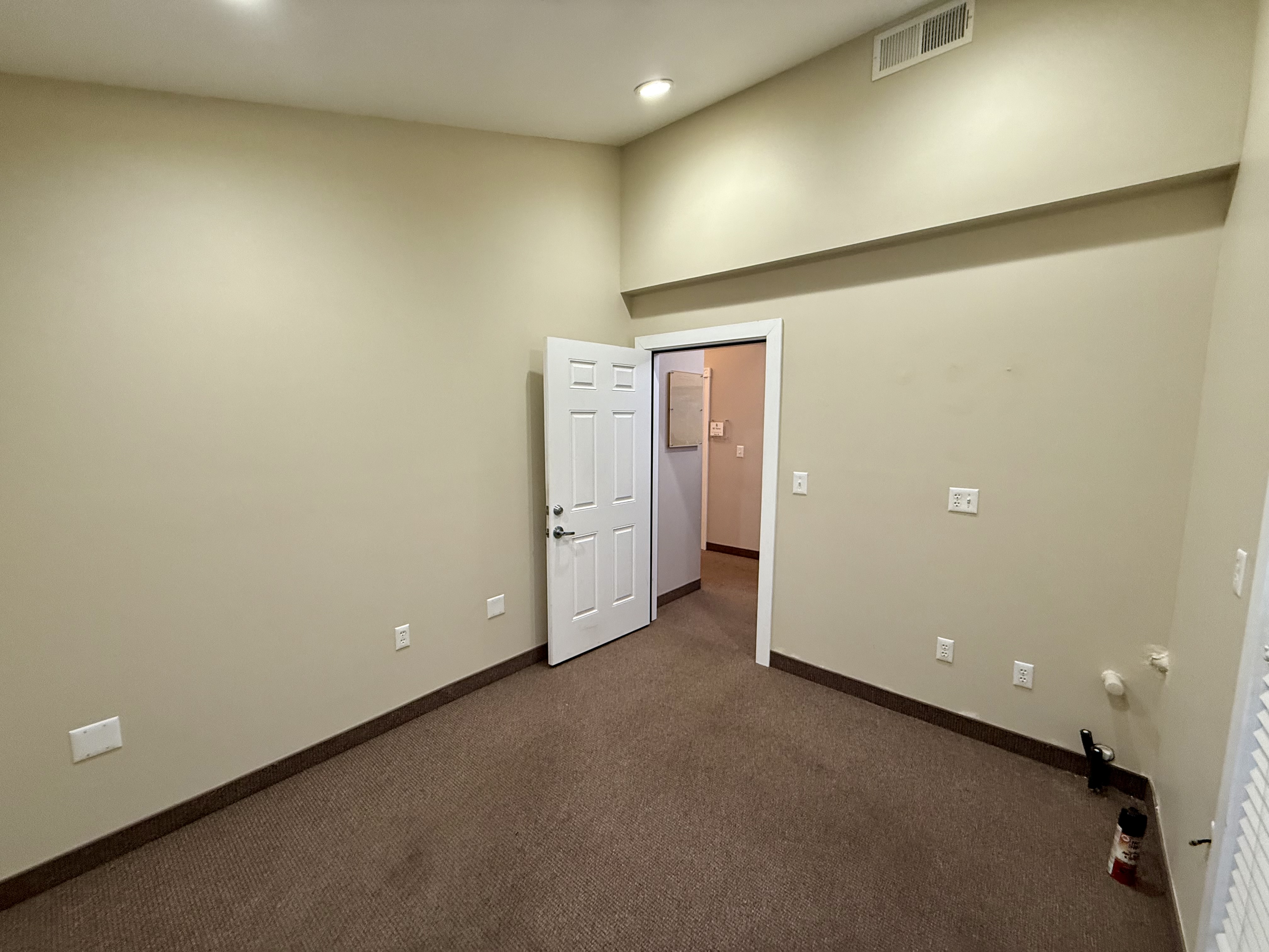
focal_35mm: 14
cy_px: 476
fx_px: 513
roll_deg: -0.4
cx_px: 634
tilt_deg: -7.5
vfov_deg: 85.7
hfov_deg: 102.1
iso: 250
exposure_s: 1/60
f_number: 2.2
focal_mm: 2.22
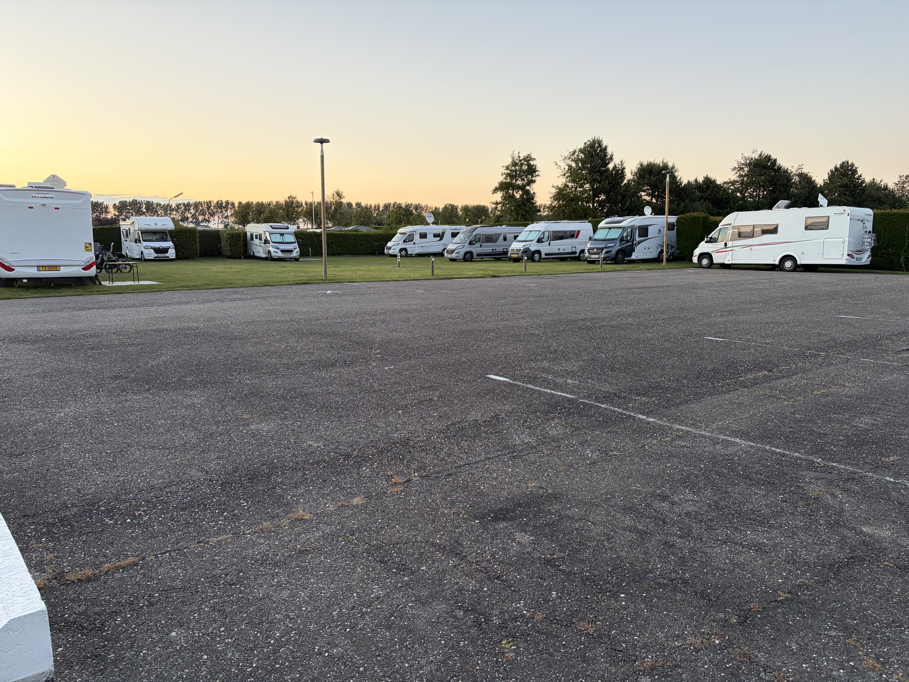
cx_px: 454
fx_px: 683
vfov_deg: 53.1
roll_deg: +0.6
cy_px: 341
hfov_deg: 67.3
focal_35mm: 26
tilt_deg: -8.7
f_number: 1.6
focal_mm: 5.96
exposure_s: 1/122
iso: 100
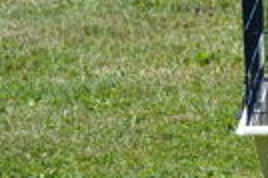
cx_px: 444
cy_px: -46
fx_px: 2199
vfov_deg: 4.6
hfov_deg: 6.8
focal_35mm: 296
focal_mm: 55
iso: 100
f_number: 8
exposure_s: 1/250
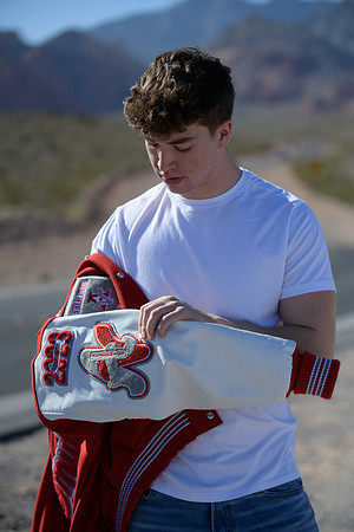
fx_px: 1150
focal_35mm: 78
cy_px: 266
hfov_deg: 17.5
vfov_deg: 26.0
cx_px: 177
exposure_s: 1/5000
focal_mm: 78
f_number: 2.8
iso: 200
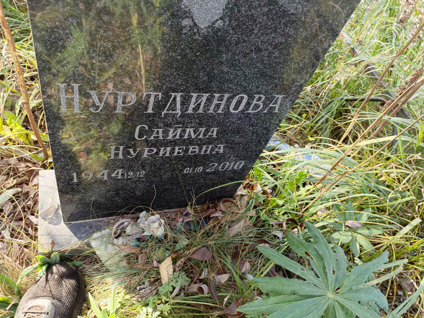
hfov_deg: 69.4
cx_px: 212
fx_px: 306
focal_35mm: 25
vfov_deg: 54.9
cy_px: 159
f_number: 1.69
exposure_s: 1/120
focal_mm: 4.76
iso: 172
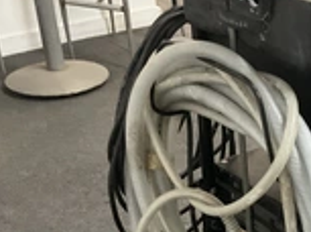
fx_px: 681
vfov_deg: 19.0
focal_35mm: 76
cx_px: 354
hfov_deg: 23.9
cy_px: 197
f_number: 1.8
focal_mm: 3
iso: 320
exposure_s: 1/30
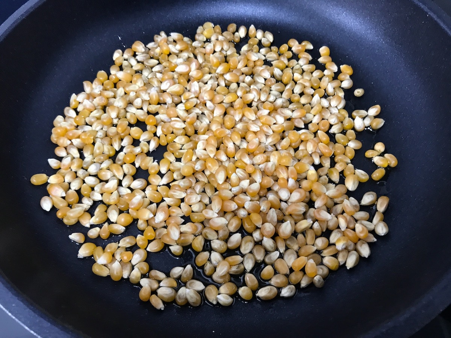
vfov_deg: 49.7
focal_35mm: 28
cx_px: 226
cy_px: 169
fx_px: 365
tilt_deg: -58.4
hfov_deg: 63.4
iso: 32
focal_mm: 3.99
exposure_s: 1/25
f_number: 1.8
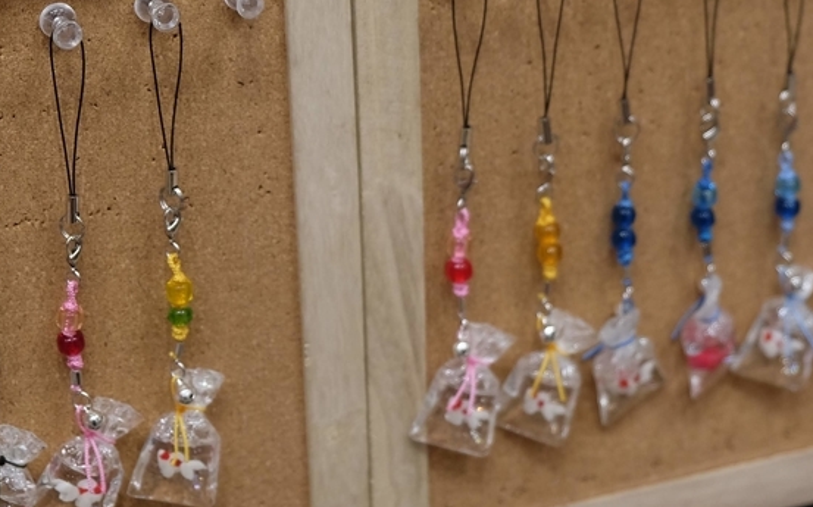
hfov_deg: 20.0
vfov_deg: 12.5
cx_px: 284
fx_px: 2303
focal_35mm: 104
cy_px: 72
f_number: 3.6
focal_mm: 31.5
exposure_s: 1/60
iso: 640
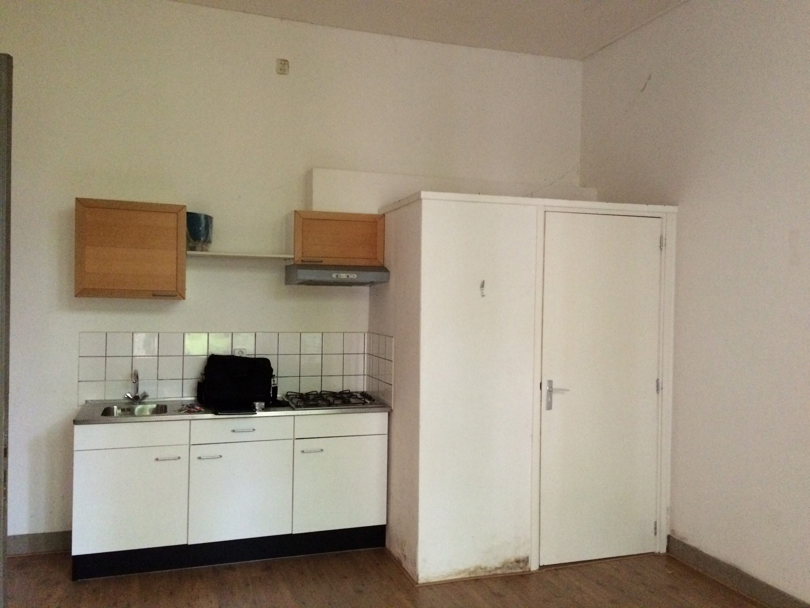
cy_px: 304
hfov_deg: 61.7
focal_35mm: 29
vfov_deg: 48.2
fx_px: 679
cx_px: 405
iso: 500
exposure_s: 1/15
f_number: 2.2
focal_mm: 4.15
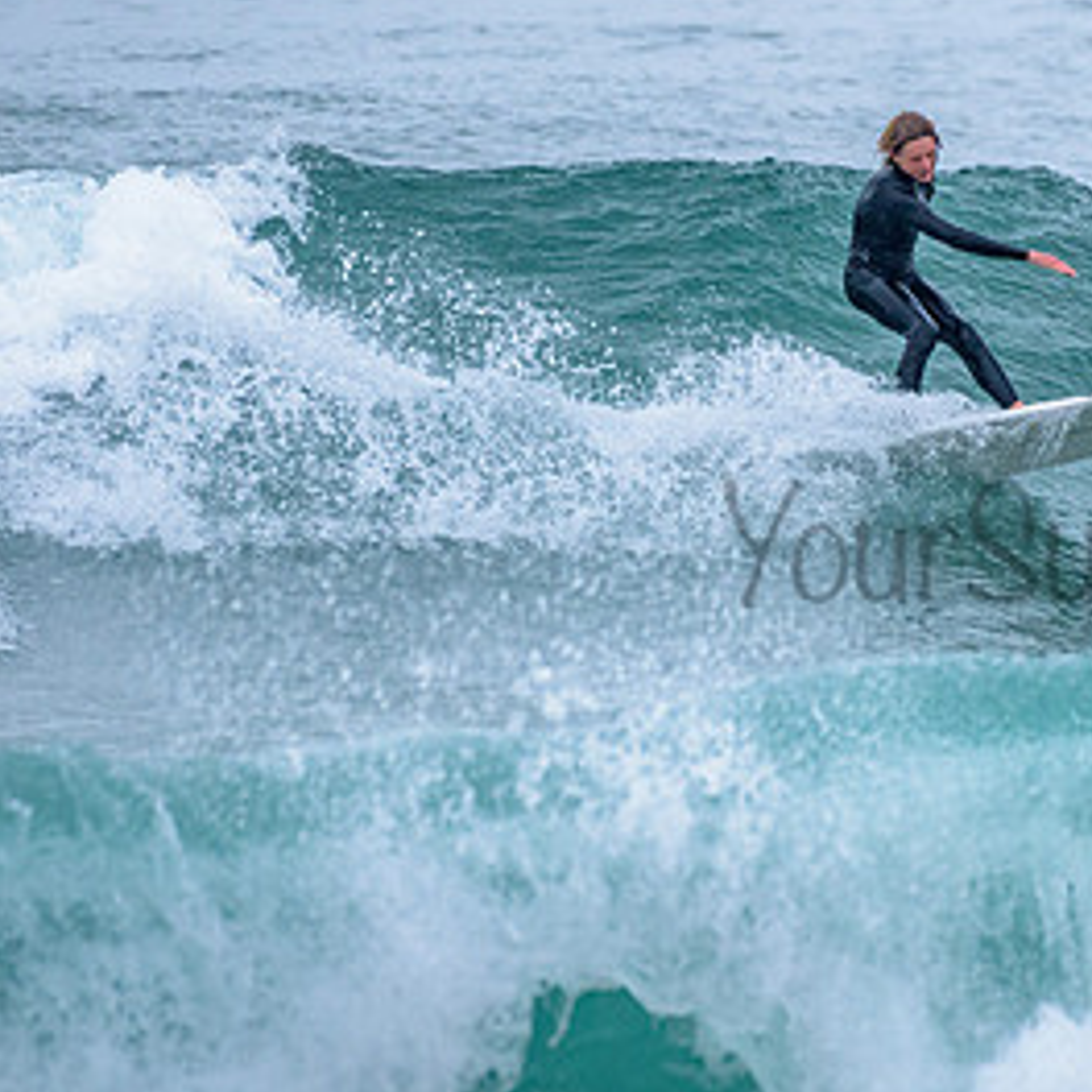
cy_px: 326
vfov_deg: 1.5
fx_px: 40830
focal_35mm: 1144
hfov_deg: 1.5
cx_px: 879
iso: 1800
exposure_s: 1/2000
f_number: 5.6
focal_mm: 500
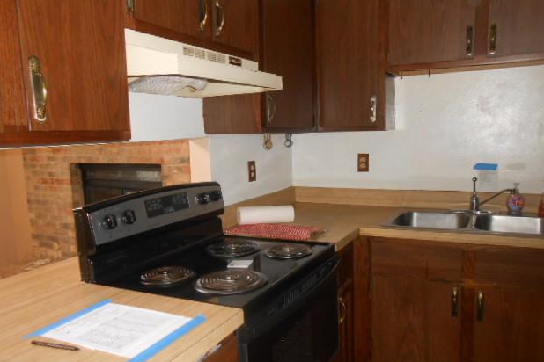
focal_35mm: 28
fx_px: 423
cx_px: 281
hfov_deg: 65.5
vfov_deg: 46.4
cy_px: 195
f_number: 3.5
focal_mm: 4.6
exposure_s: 1/25
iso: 250
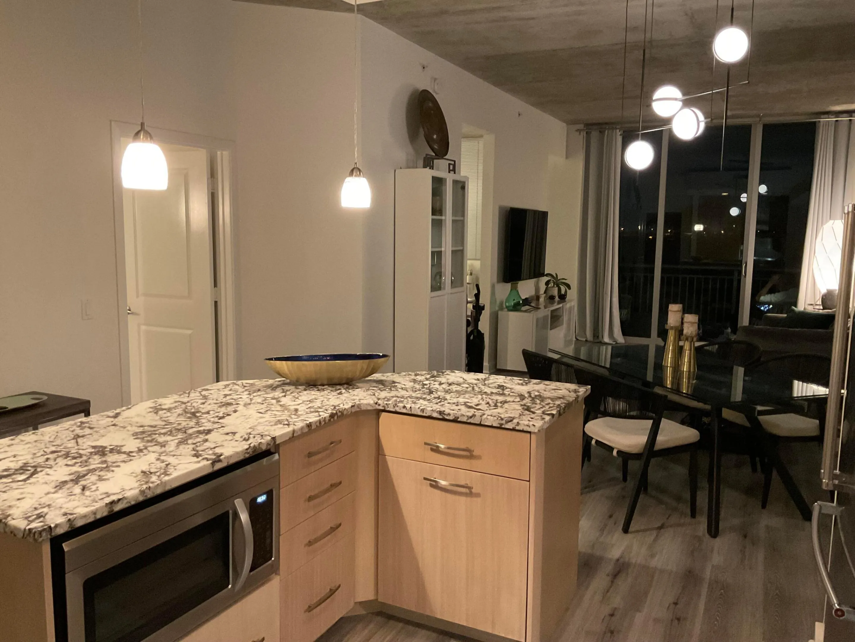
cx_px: 428
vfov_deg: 48.2
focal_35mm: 29
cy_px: 321
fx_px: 716
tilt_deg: -6.8
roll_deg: -1.5
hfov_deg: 61.7
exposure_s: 1/30
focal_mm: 3
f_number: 1.8
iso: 400
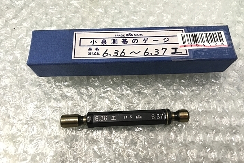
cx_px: 125
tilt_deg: -63.4
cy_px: 77
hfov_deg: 61.9
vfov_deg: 43.6
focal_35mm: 30
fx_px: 203
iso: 40
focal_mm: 3.99
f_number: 1.8
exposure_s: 1/15
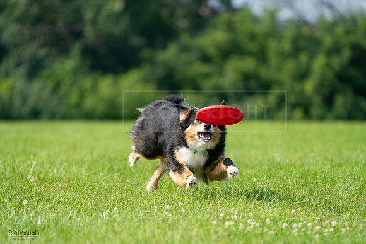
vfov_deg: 3.6
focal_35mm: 385
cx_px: 183
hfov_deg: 5.4
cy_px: 122
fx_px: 3915
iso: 1600
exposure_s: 1/4000
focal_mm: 385
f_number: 6.3
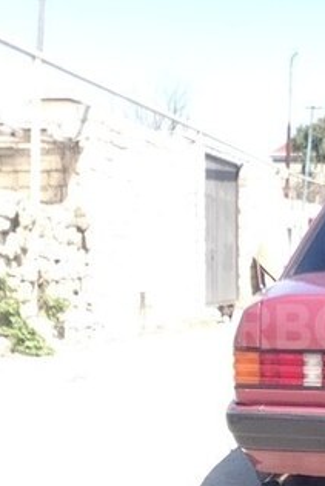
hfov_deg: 17.6
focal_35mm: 76
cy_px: 327
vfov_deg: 26.5
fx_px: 1028
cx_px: 308
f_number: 2.4
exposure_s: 1/483
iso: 32
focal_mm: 2.18
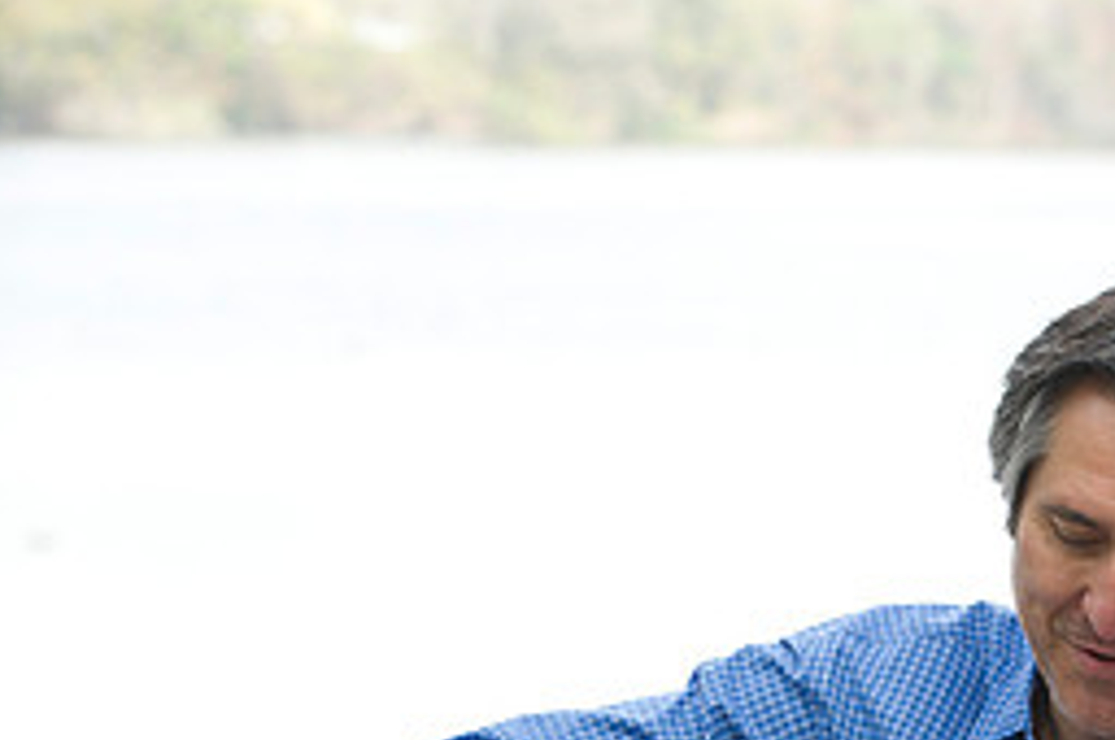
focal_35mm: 263
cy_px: 788
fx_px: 8135
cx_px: 1211
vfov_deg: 5.2
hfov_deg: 7.8
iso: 200
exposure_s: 1/160
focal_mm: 116
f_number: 5.6
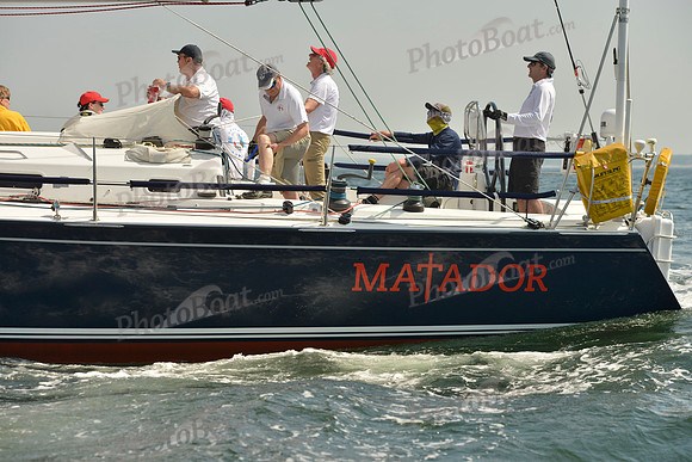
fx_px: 1884
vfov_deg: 14.0
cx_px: 346
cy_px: 231
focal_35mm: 98
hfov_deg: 20.8
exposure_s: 1/1250
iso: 200
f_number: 6.3
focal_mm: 98
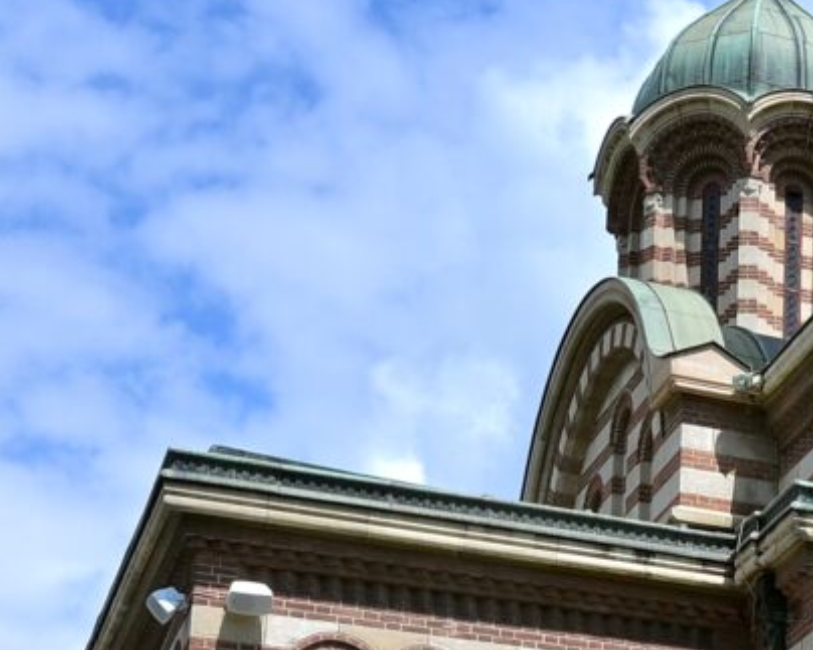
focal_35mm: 107
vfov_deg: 13.9
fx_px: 2574
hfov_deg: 16.3
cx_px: 1254
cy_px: 820
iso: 50
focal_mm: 18
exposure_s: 1/160
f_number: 10
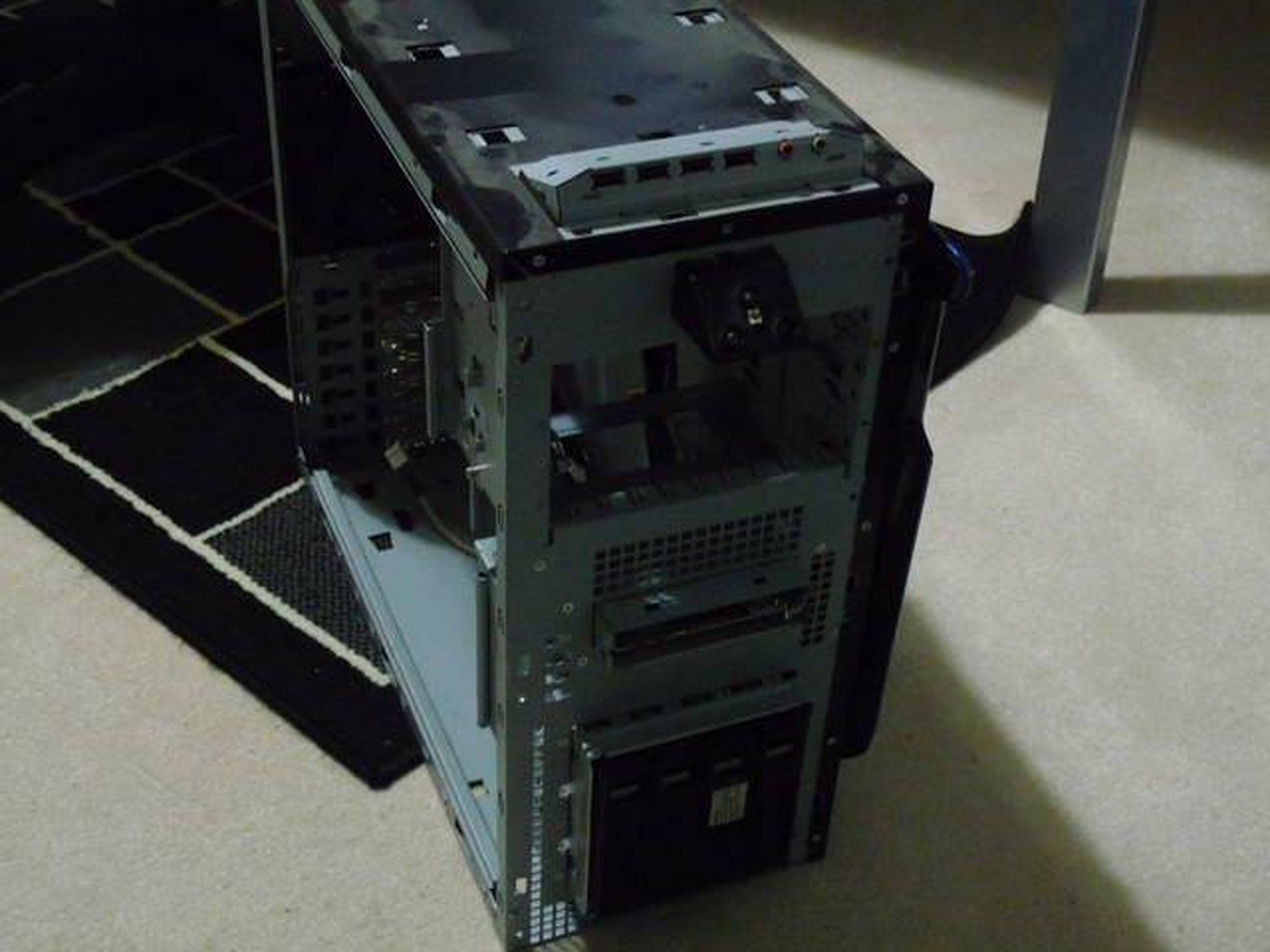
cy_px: 476
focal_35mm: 48
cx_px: 635
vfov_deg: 30.3
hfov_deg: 39.7
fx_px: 1761
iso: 800
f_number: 3.2
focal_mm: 8.5
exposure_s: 1/13
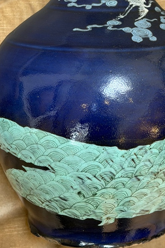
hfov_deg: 14.8
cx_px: 122
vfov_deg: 21.7
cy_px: 34
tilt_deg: -65.6
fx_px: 632
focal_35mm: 92
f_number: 1.78
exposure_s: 1/50
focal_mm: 6.76
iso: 200
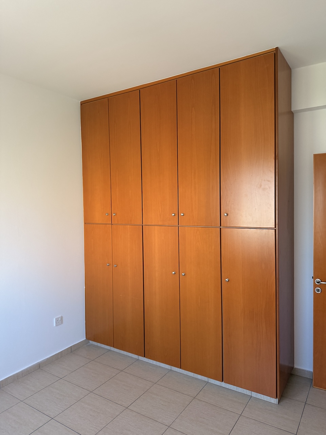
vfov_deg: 71.6
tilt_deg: +1.7
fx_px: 301
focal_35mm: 24
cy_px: 218
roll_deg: +1.4
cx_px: 163
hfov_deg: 56.8
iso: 200
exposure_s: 1/211
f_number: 1.78
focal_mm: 6.76
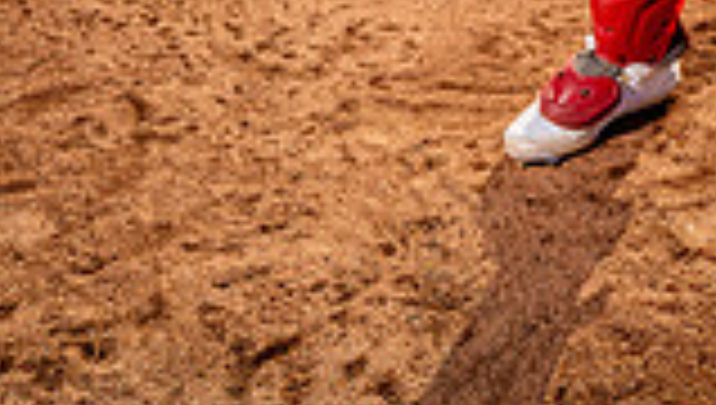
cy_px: -536
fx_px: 1464
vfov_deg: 12.6
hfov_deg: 26.6
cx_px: 639
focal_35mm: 77
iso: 100
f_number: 4.5
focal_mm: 26
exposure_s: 1/1000
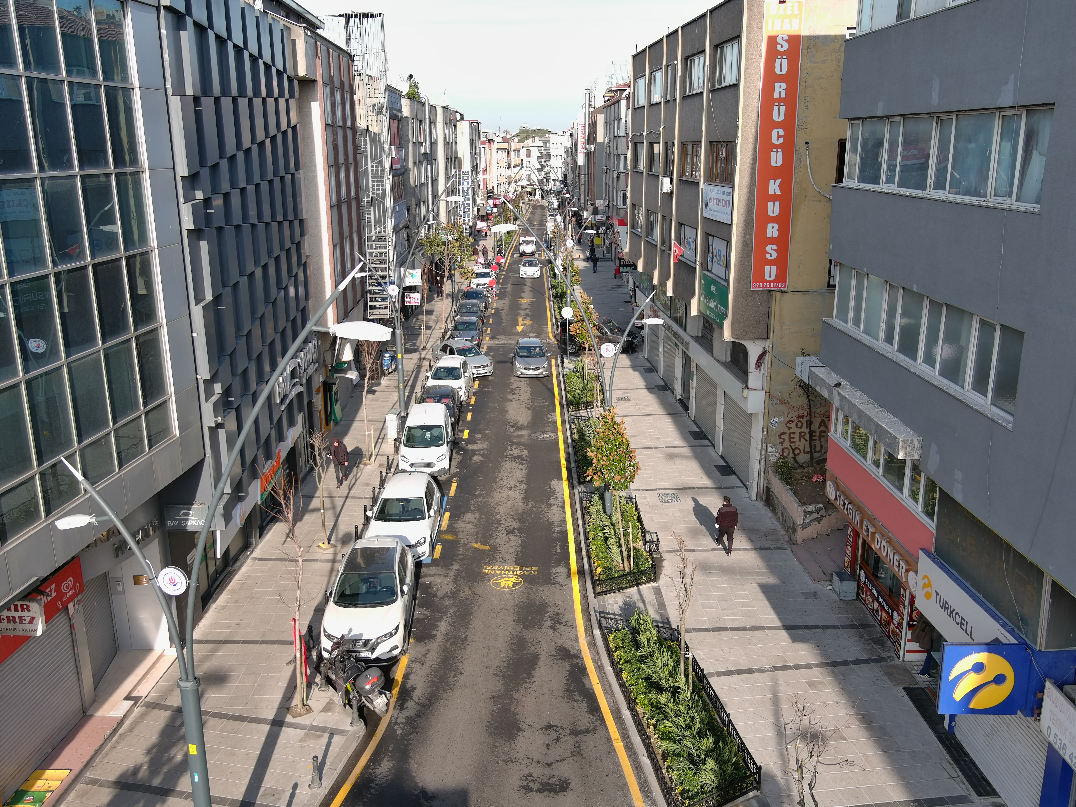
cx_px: 515
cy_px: 403
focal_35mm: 32
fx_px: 995
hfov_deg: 56.8
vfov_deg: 44.2
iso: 100
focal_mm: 10.57
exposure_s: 1/500
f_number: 2.8
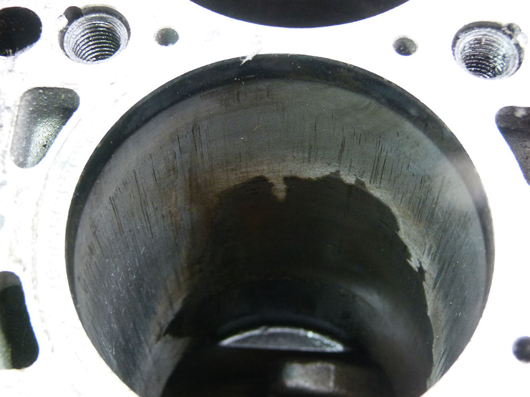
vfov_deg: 22.9
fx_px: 980
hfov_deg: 30.3
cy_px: 198
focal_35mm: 64
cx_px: 265
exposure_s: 1/60
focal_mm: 11.6
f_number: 3.3
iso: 200
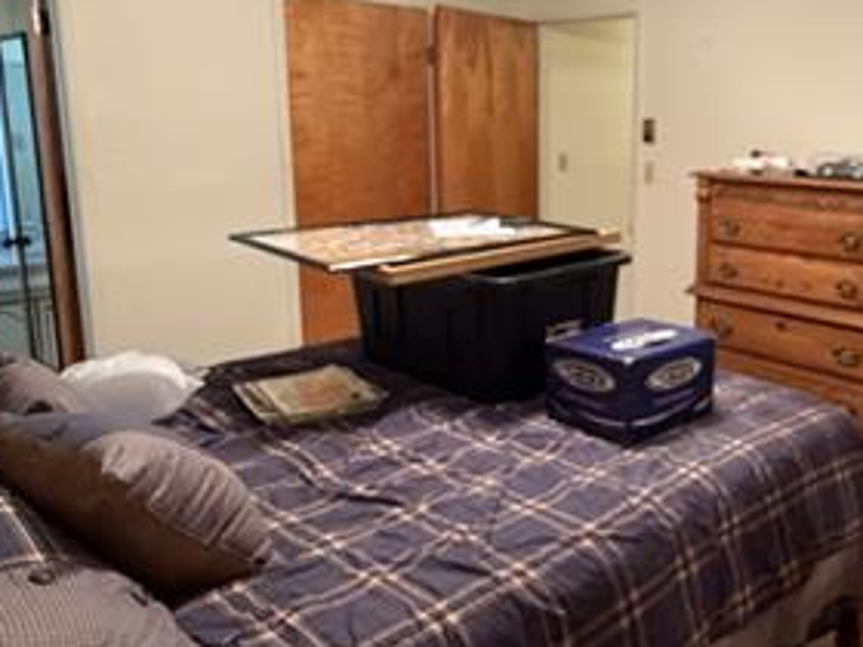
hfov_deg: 54.3
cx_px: 644
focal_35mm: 32
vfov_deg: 44.0
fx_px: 798
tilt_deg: -9.9
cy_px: 265
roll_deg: -0.8
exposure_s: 1/60
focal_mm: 2.22
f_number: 2.2
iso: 800
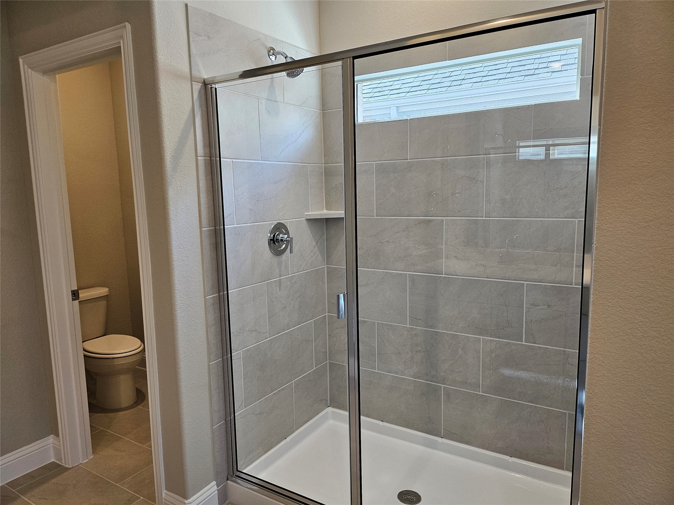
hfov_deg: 71.6
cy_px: 252
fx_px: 467
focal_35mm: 24
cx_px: 337
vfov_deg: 56.8
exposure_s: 1/120
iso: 125
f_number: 1.8
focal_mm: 5
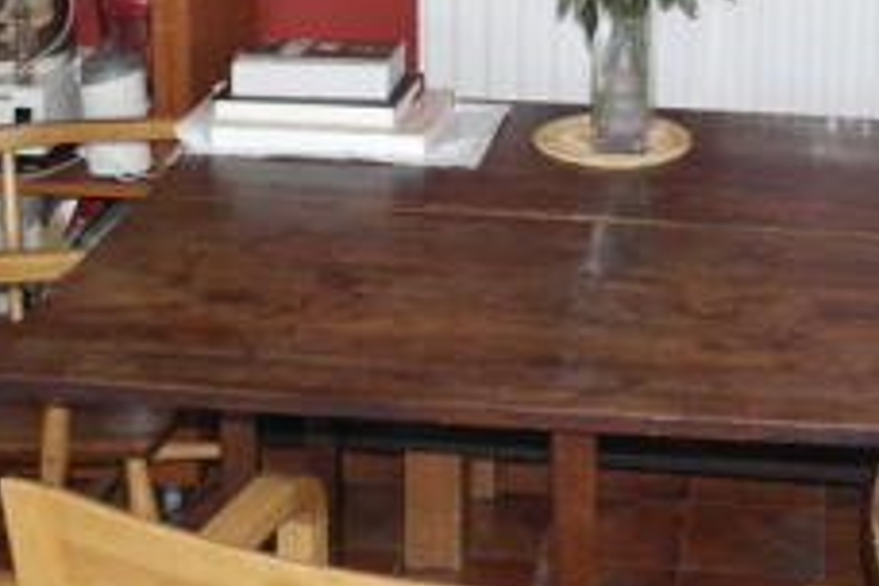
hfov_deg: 23.5
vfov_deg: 15.2
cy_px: -160
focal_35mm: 86
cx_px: 607
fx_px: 2100
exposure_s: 1/40
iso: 800
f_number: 8
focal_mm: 20
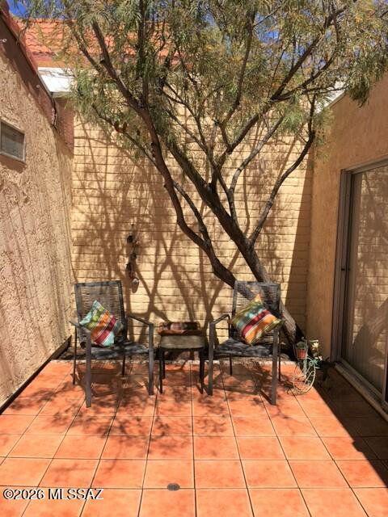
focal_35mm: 29
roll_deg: -1.5
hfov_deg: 48.2
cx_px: 194
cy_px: 258
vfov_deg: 61.7
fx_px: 433
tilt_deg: -4.7
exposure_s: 1/1374
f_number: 2.2
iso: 25
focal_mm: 4.15
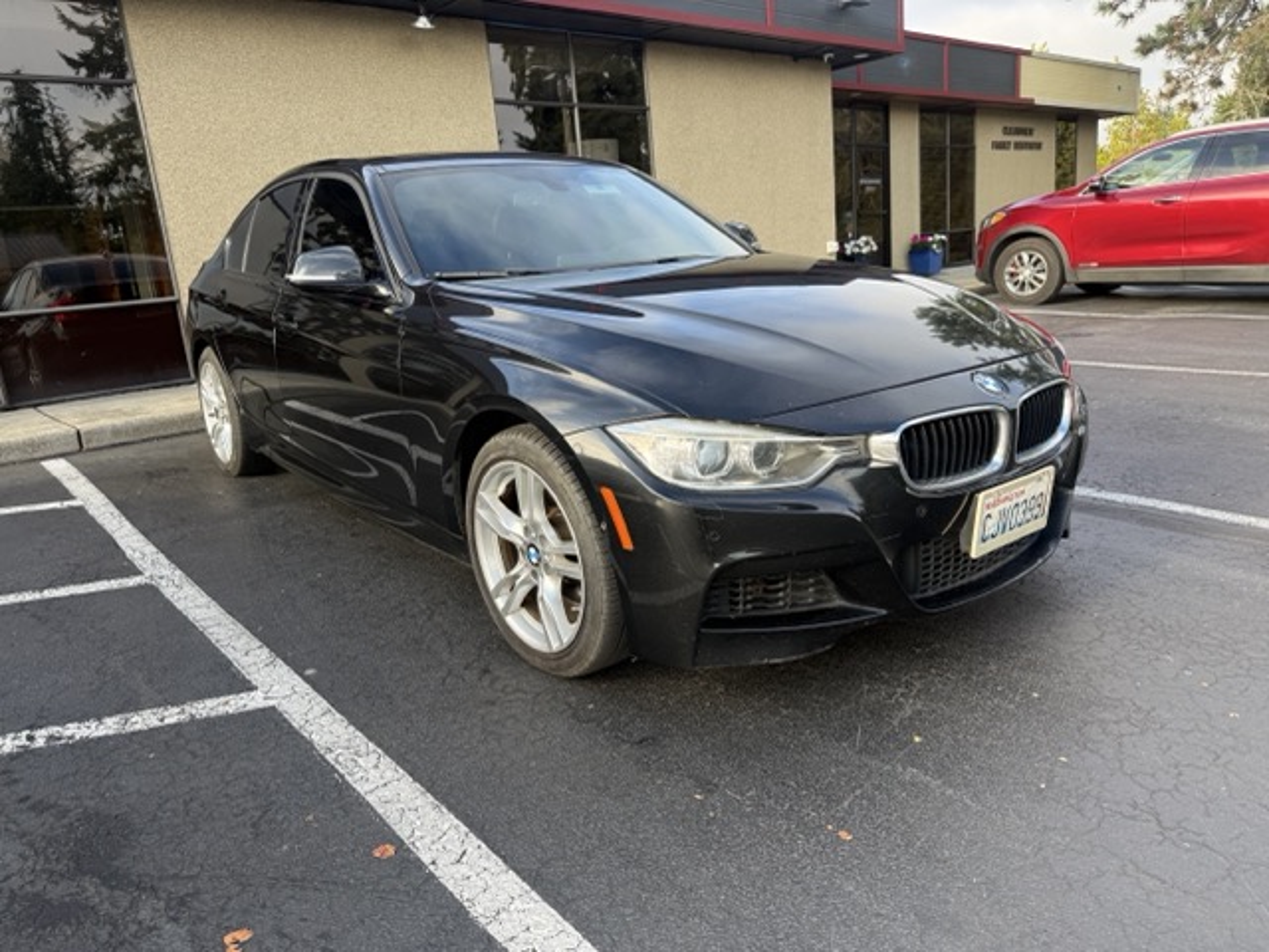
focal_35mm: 24
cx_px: 634
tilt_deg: -13.5
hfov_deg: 71.6
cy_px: 476
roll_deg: +6.0
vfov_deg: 56.8
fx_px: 880
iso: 100
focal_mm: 6.76
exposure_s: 1/571
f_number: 1.78
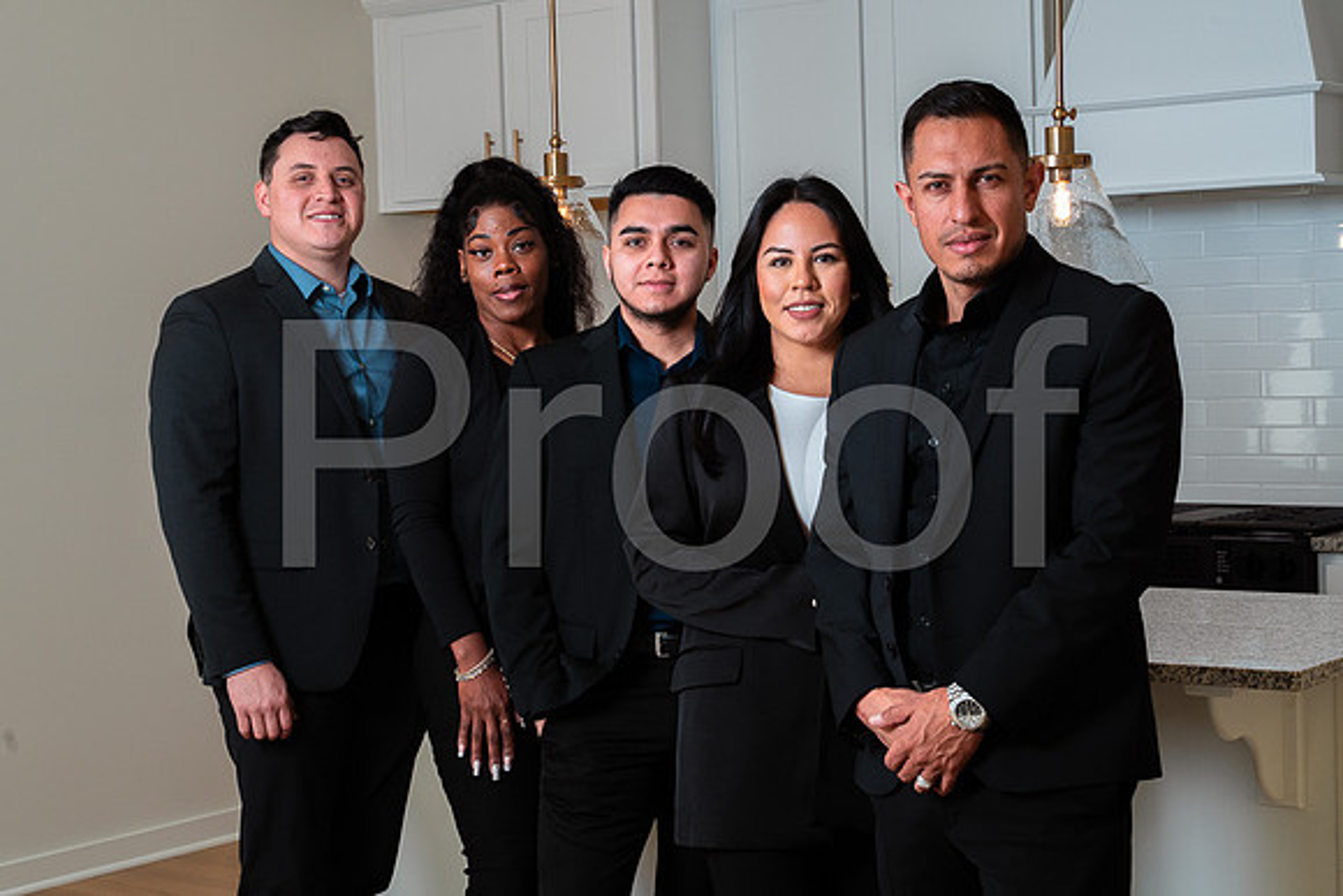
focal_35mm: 65
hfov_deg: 31.0
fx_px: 2425
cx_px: 672
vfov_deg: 20.9
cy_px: 448
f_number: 10
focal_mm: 65
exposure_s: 1/125
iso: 320
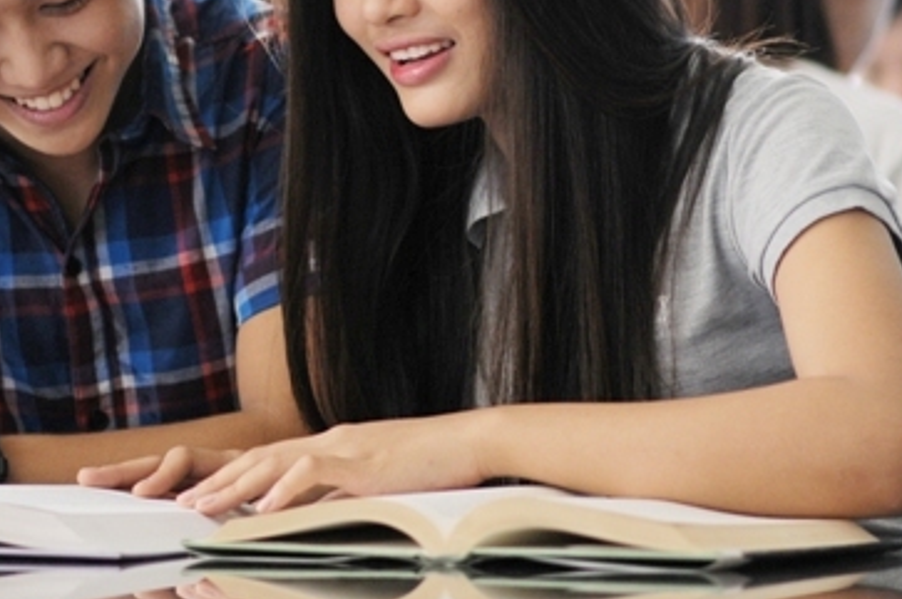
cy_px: 72
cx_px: 258
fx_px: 6757
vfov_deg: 5.1
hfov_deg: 7.6
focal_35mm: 270
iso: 400
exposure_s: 1/400
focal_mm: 85
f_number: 1.8
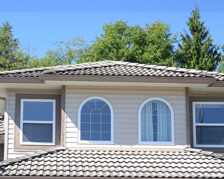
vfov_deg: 18.5
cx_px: 64
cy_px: 174
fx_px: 537
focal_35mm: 81
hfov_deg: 23.4
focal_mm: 20
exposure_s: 1/160
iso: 100
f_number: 6.3
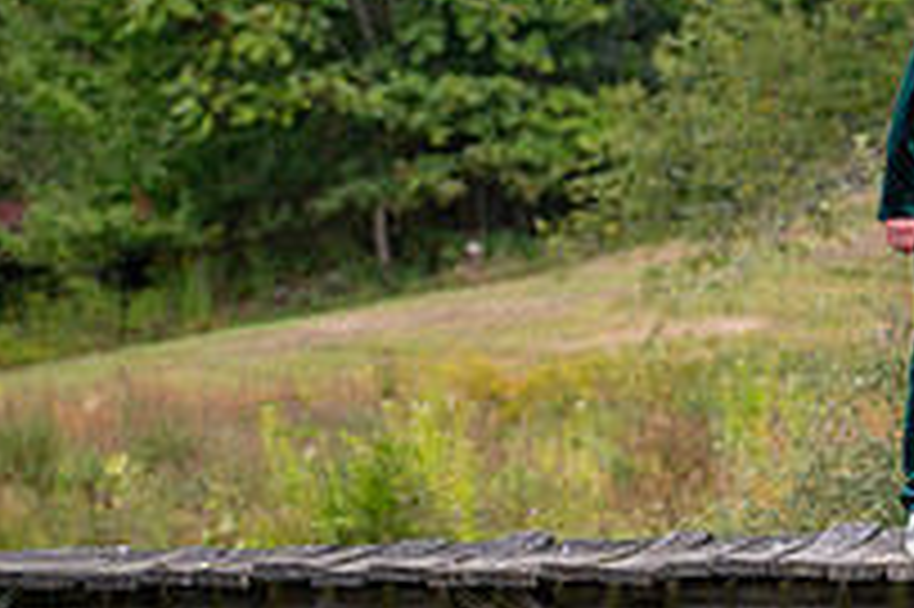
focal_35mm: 389
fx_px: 9868
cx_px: 1153
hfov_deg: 5.3
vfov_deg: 3.5
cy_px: 391
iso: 50
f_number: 3.2
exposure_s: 1/125
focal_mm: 116
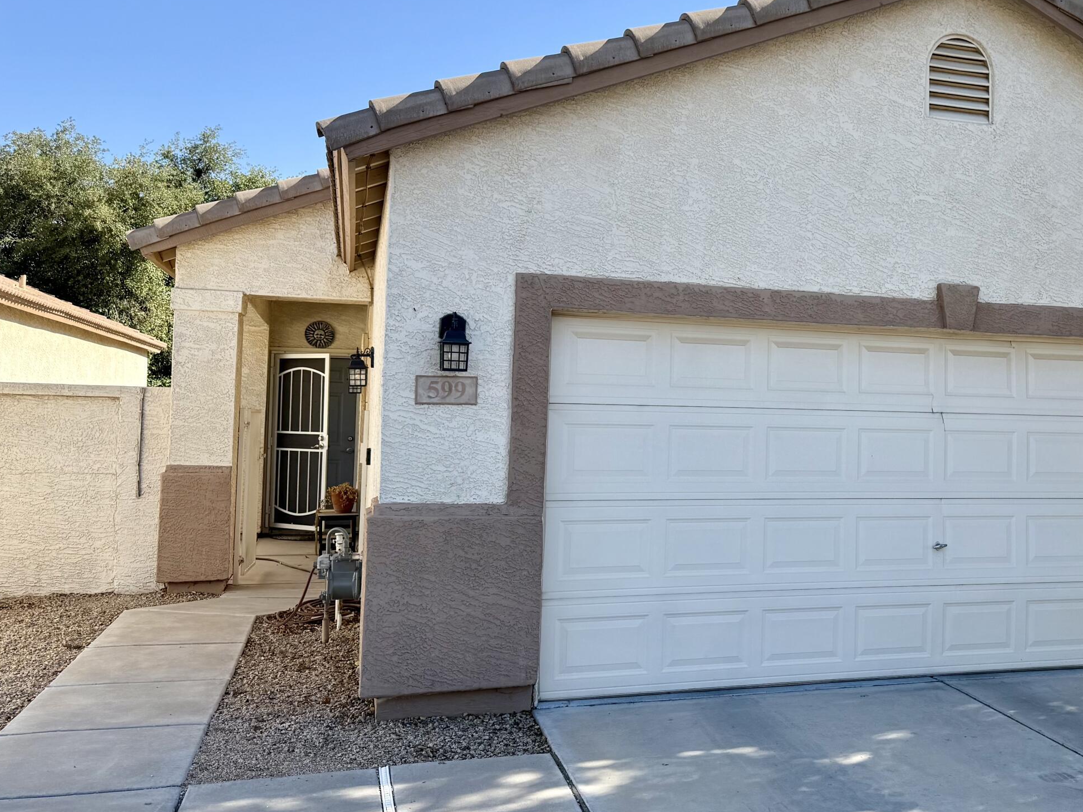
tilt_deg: +2.3
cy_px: 387
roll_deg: -1.7
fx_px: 1157
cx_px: 810
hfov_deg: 48.3
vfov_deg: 38.6
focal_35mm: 37
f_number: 1.78
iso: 80
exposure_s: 1/2445
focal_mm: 6.76
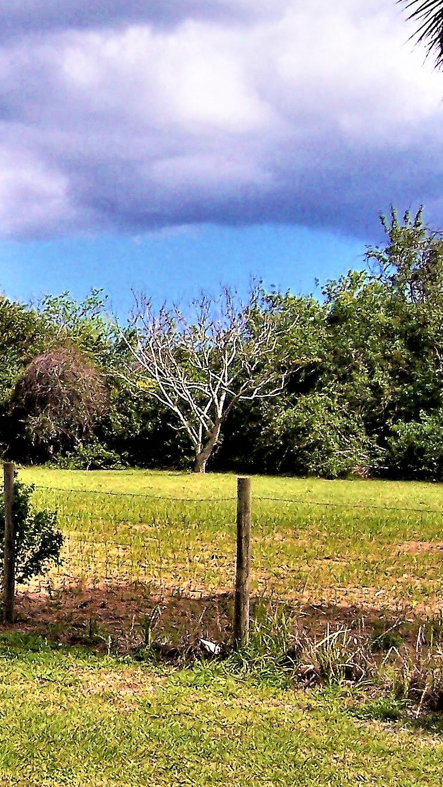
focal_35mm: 75
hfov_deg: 15.2
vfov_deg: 28.2
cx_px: -166
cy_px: 403
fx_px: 1567
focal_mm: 6
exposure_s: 1/1000
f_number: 4.8
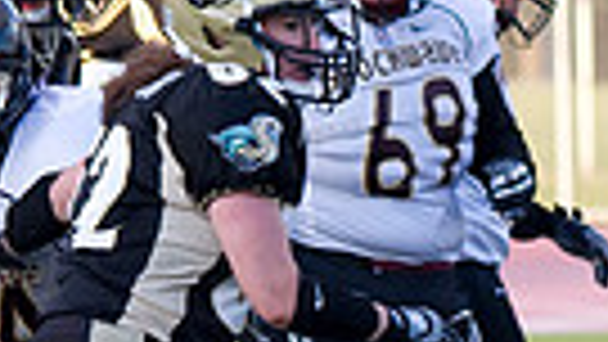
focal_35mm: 855
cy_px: 459
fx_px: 13787
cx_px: 829
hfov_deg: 2.5
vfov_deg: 1.4
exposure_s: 1/1000
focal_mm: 190
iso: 2500
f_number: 5.3
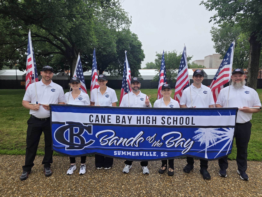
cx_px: 131
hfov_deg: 73.9
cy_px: 98
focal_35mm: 23
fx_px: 174
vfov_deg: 58.9
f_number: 1.7
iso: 25
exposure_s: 1/359
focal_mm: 6.3
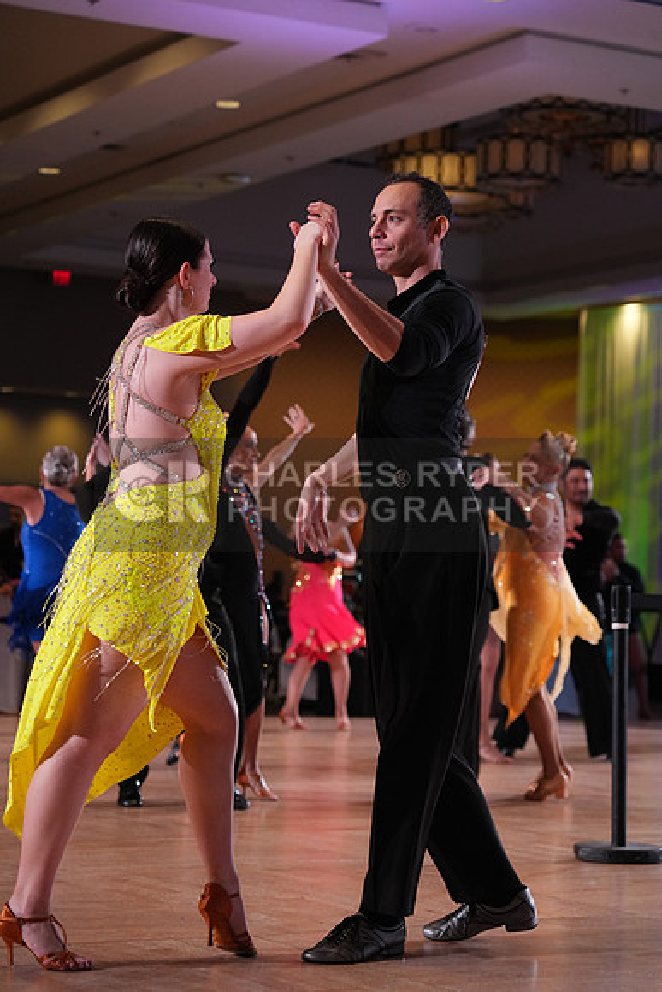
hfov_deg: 17.1
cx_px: 331
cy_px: 496
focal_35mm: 80
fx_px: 2205
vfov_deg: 25.4
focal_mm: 80
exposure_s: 1/500
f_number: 4
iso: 2500
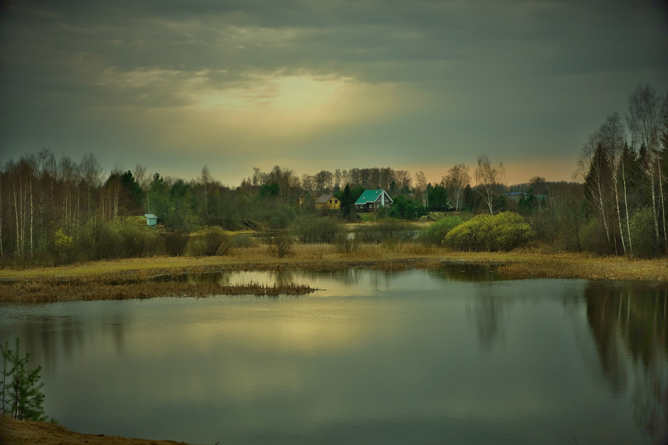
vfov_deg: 18.2
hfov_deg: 27.0
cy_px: 222
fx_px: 1391
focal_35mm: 75
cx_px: 334
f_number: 6.4
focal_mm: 50
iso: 200
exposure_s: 1/320
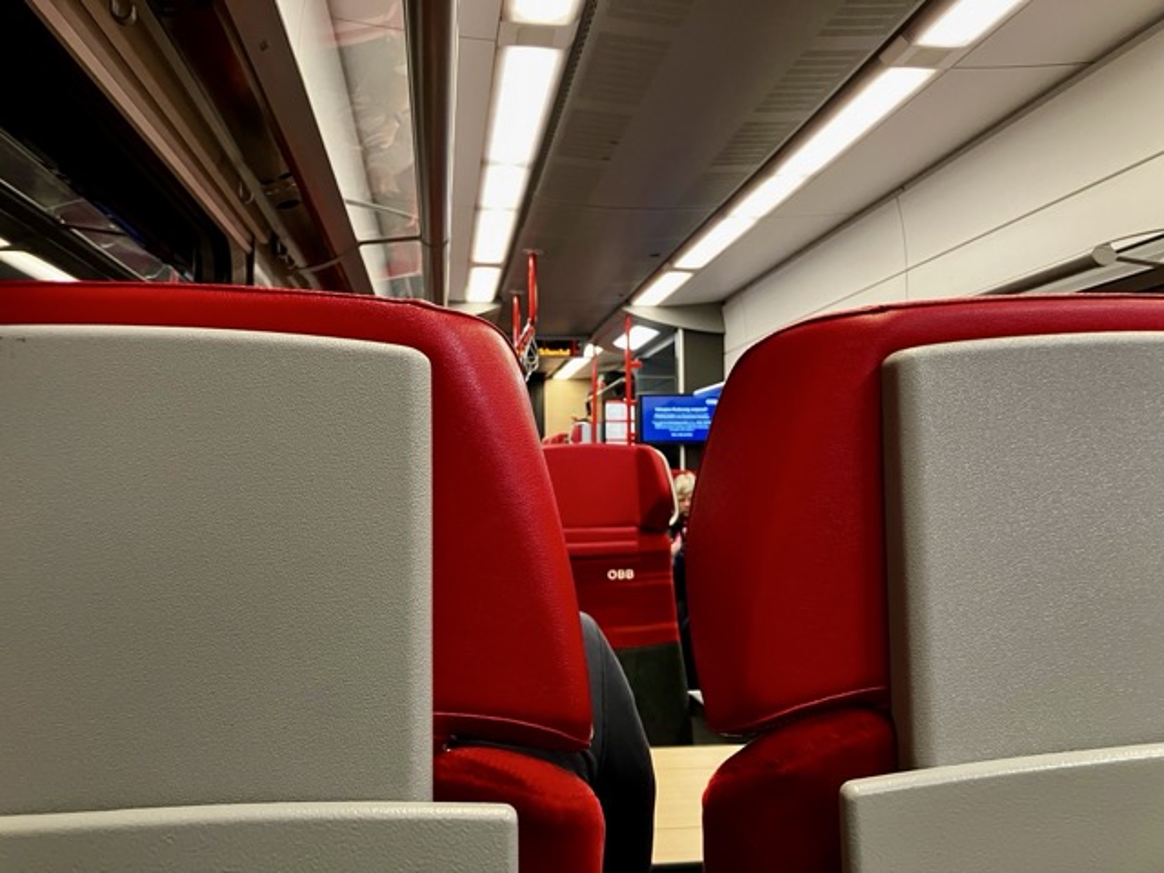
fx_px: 942
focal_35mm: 28
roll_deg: -0.3
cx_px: 582
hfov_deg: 63.4
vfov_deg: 49.7
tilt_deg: +3.5
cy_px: 436
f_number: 1.8
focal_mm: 3.99
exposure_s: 1/41
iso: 320
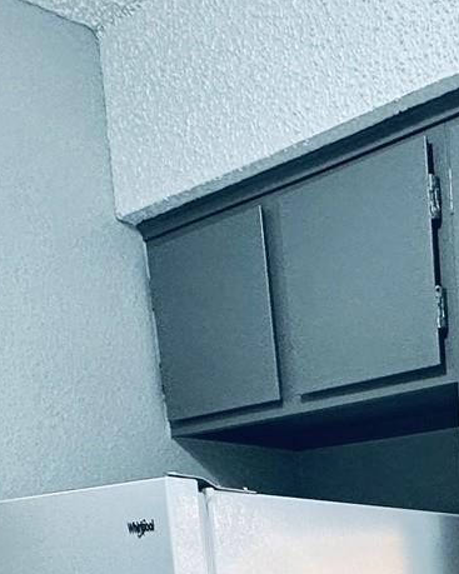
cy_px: 857
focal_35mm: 61
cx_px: 643
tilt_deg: -12.8
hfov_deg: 21.8
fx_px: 1036
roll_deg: +1.2
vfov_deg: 24.3
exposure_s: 1/120
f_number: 2.2
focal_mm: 2.22
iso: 125
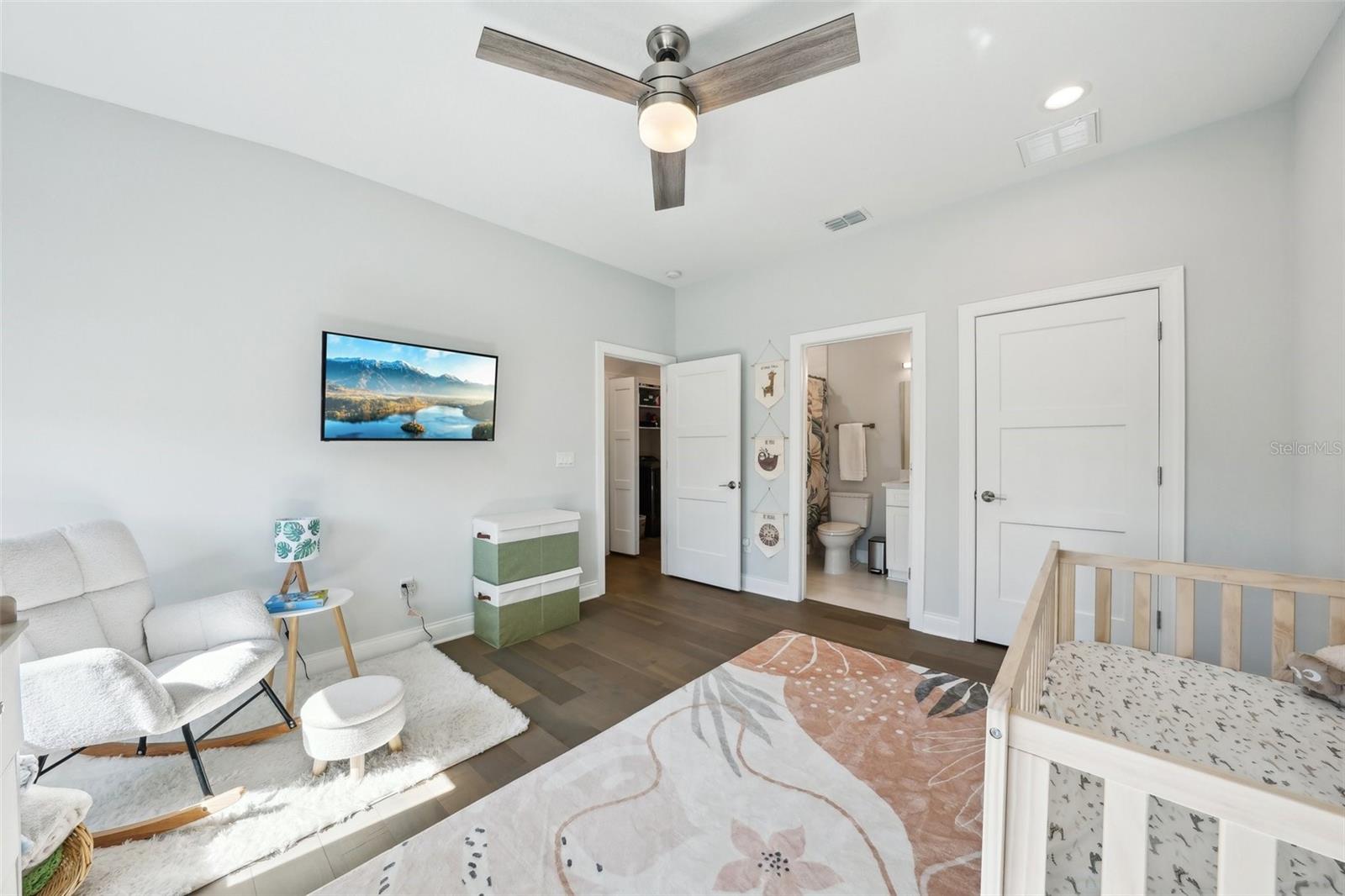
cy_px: 448
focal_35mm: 12
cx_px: 672
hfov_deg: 112.6
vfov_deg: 90.0
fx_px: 448
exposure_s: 1/60
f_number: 8
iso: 500
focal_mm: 12
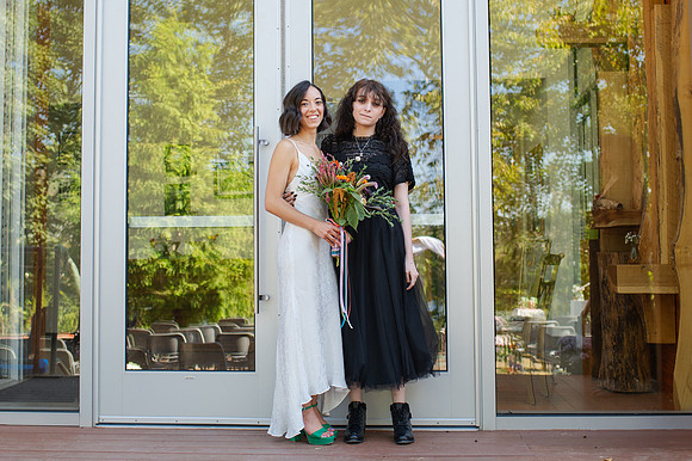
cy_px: 178
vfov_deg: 25.5
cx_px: 324
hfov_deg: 37.7
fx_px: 1013
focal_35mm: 53
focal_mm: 35
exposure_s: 1/400
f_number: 3.2
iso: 320
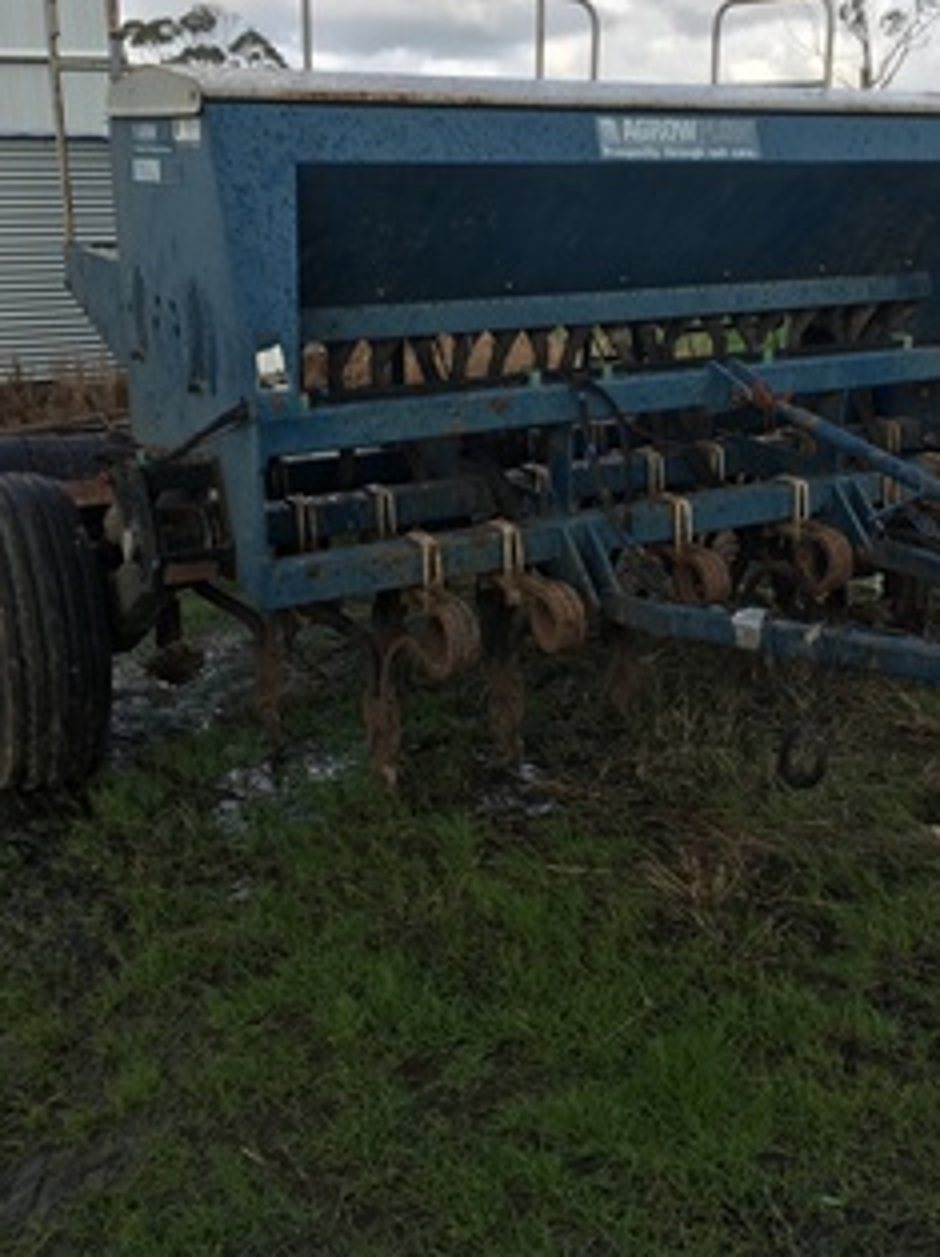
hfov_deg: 38.5
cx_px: 552
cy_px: 484
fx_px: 1341
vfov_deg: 49.8
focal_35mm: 37
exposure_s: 1/545
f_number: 2.2
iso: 25
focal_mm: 4.15
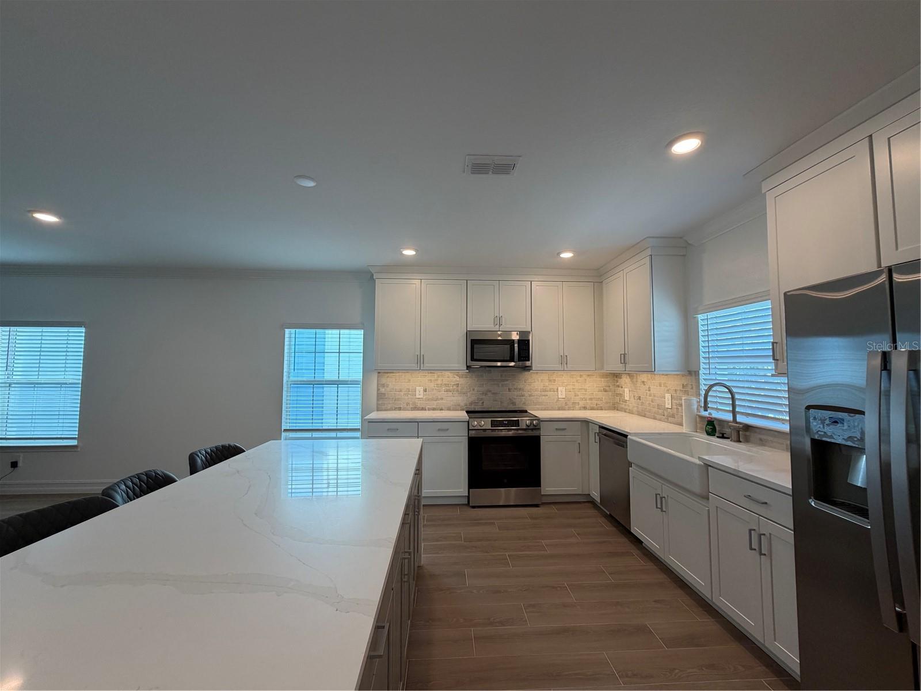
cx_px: 460
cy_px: 346
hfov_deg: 102.1
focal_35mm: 14
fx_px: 372
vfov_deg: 85.7
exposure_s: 1/120
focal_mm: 2.22
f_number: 2.2
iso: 125
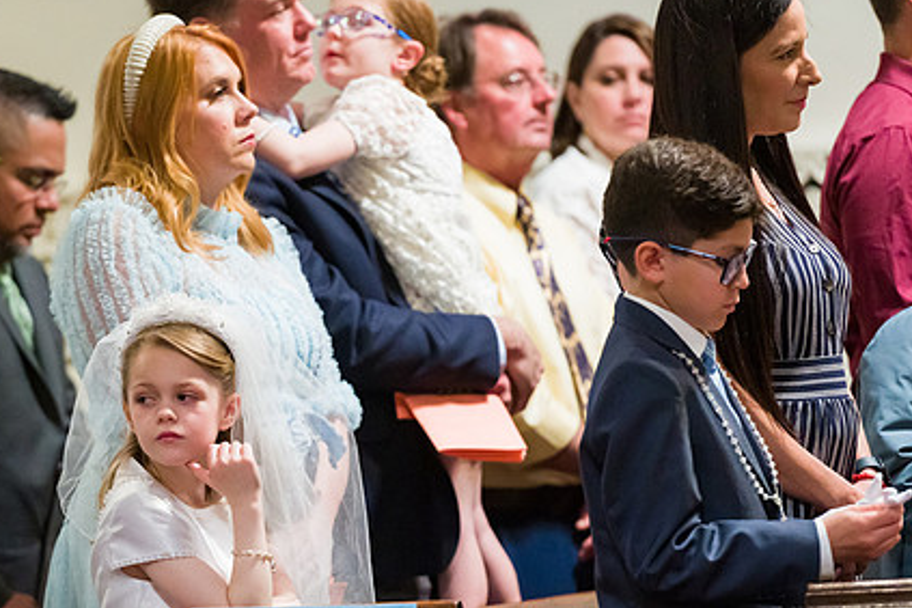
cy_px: 403
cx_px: 334
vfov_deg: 5.0
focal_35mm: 274
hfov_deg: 7.5
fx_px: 6941
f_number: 3.2
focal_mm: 200
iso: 6400
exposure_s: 1/200
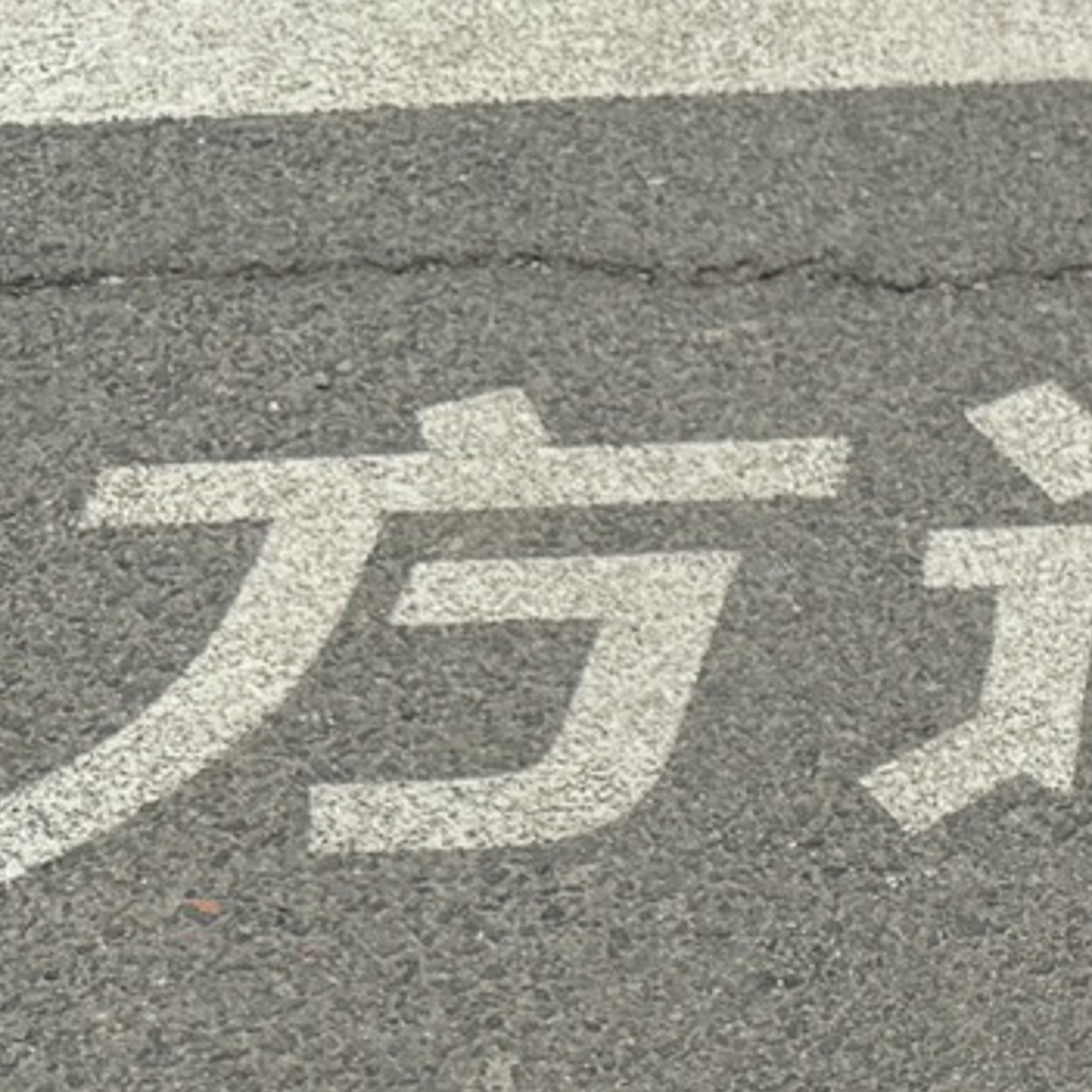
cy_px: 1636
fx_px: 4319
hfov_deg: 13.1
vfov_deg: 13.6
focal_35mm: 121
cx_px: 1951
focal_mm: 6.76
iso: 80
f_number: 1.78
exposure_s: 1/1488
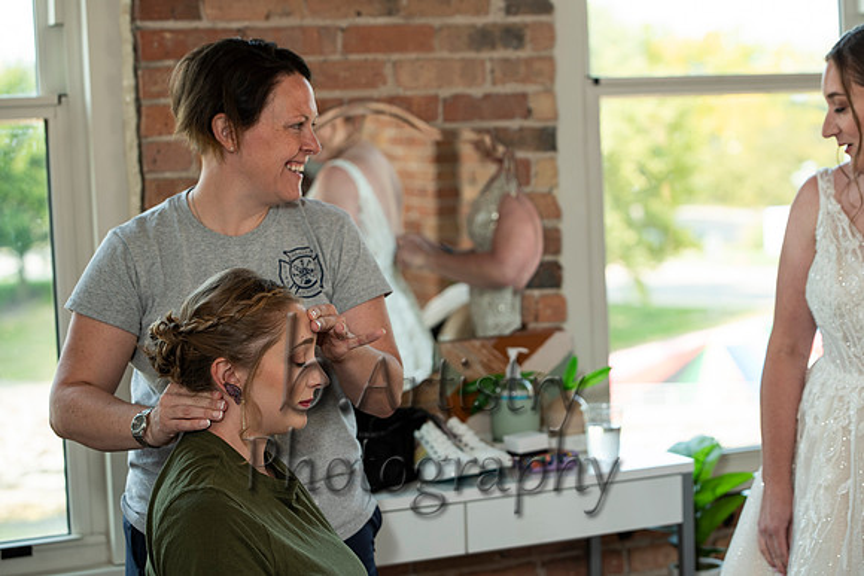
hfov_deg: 24.8
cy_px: 288
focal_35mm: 82
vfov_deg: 16.7
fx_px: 1968
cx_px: 432
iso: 200
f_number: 4
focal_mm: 82
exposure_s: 1/125
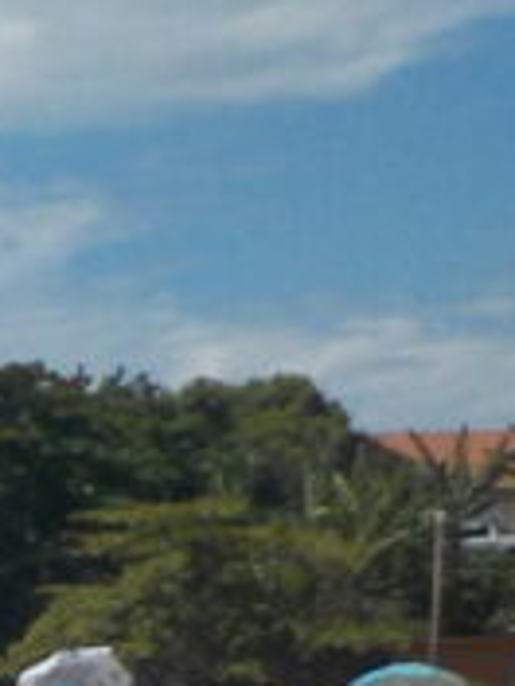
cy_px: 1197
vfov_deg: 10.7
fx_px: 3471
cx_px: -1276
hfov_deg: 7.1
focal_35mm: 175
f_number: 6.6
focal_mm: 4.1
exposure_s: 1/800
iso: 125
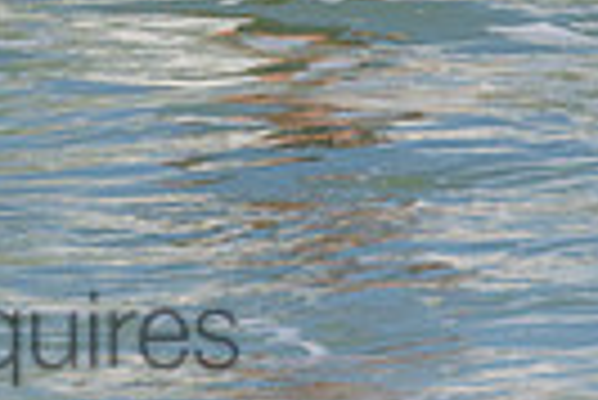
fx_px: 55973
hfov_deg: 0.6
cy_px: -470
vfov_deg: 0.4
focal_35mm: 3366
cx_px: 69
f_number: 11
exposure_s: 1/2000
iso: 640
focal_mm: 680
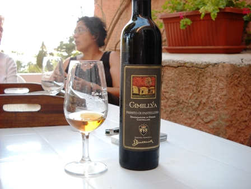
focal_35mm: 41
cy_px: 94
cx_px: 126
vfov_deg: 35.1
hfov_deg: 45.8
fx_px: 297
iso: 91
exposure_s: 1/60
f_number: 3.1
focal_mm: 6.72
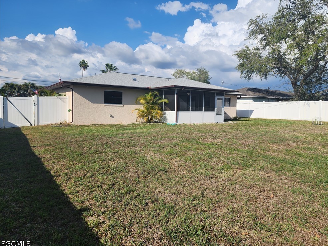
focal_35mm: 24
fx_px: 227
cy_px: 121
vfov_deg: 56.8
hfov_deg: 71.6
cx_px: 171
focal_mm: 6.4
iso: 12
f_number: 1.8
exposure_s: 1/1746
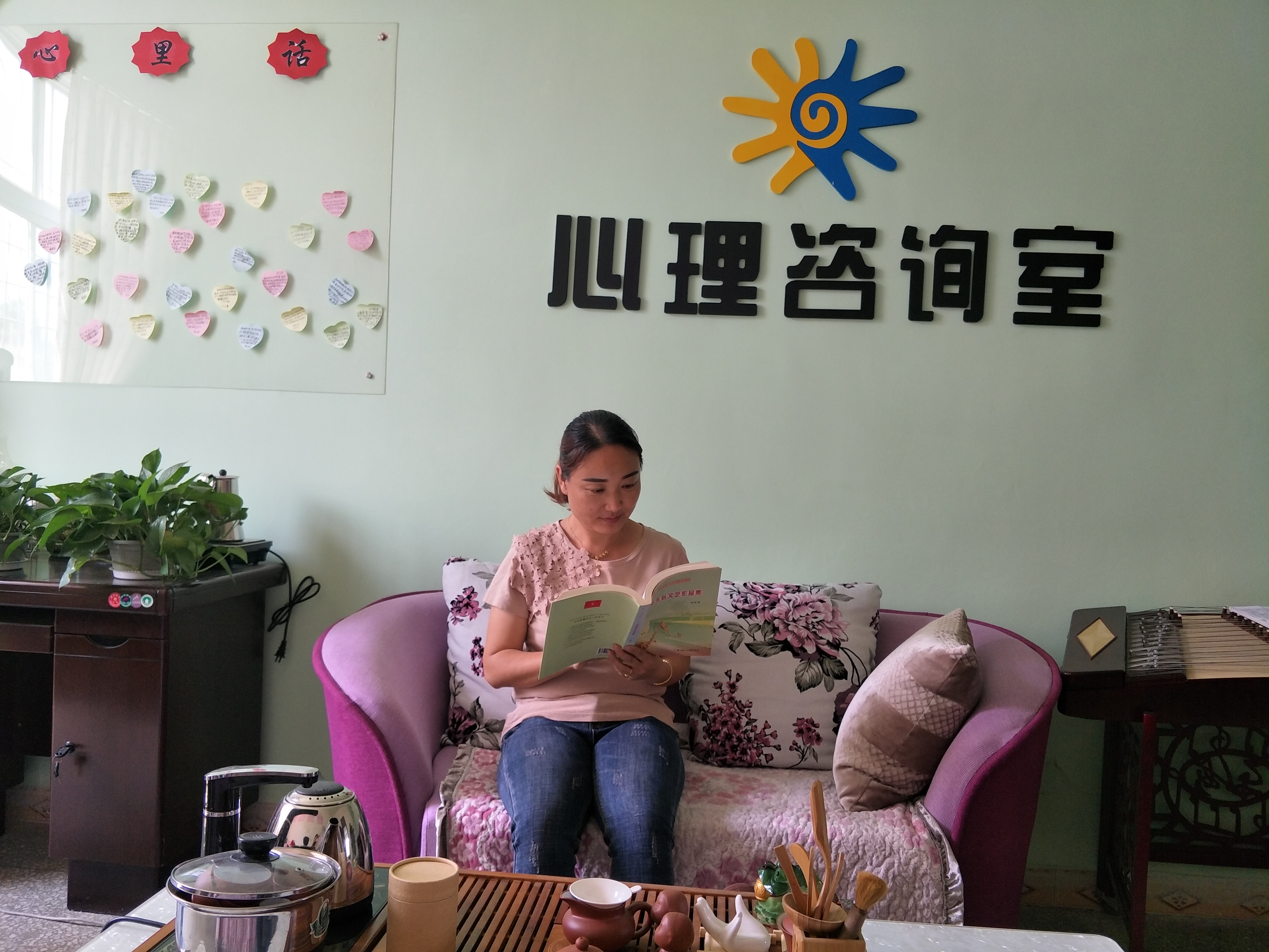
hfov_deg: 76.4
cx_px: 634
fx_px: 807
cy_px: 476
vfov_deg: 61.1
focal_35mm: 22
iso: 127
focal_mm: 3.79
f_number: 1.7
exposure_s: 1/50
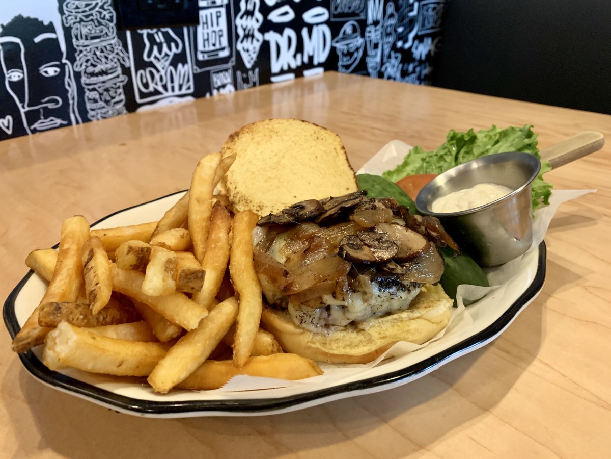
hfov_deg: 67.3
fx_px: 459
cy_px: 230
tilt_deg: -28.0
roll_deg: +0.6
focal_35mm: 26
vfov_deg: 53.1
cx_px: 306
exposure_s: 1/60
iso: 320
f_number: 1.8
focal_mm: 4.25
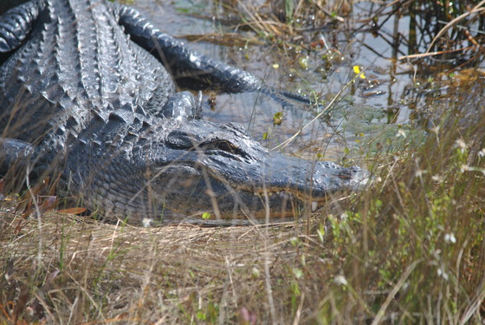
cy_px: 162
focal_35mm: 248
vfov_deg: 5.6
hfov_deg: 8.3
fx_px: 3339
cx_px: 242
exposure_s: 1/640
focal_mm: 165
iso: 200
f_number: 5
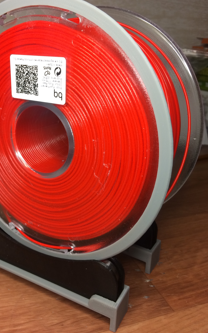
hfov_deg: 37.0
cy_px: 154
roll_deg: -0.7
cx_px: 73
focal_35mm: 34
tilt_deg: -18.8
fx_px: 308
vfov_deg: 56.6
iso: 50
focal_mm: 4.15
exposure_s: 1/33
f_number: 2.2
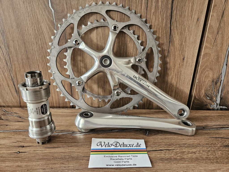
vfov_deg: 58.9
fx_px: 152
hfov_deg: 73.9
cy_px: 86
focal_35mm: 23
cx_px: 114
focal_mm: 5.4
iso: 250
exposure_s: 1/142
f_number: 1.8
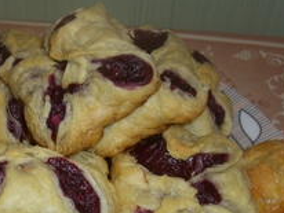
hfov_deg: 23.2
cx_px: 62
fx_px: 682
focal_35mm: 83
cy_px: 217
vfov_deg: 17.4
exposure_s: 1/30
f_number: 2.8
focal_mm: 7.9
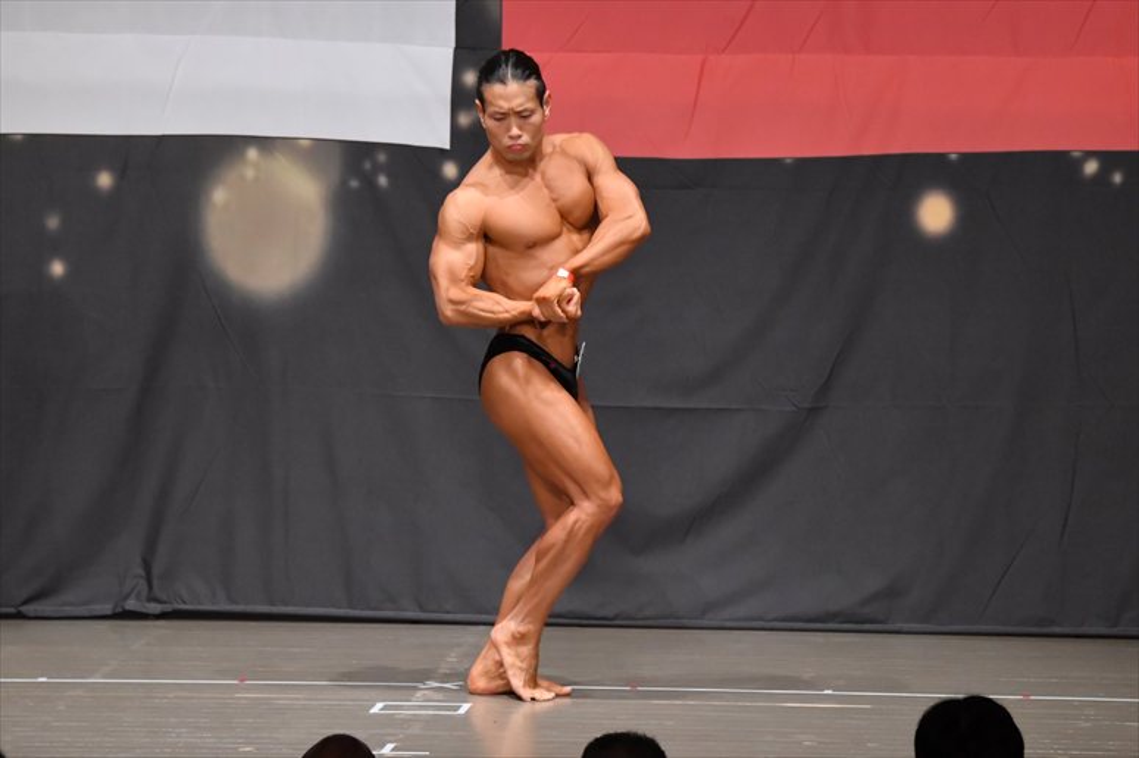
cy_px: 379
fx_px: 7115
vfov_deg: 6.1
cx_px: 570
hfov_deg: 9.2
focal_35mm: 225
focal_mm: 150
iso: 6400
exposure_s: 1/400
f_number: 5.6
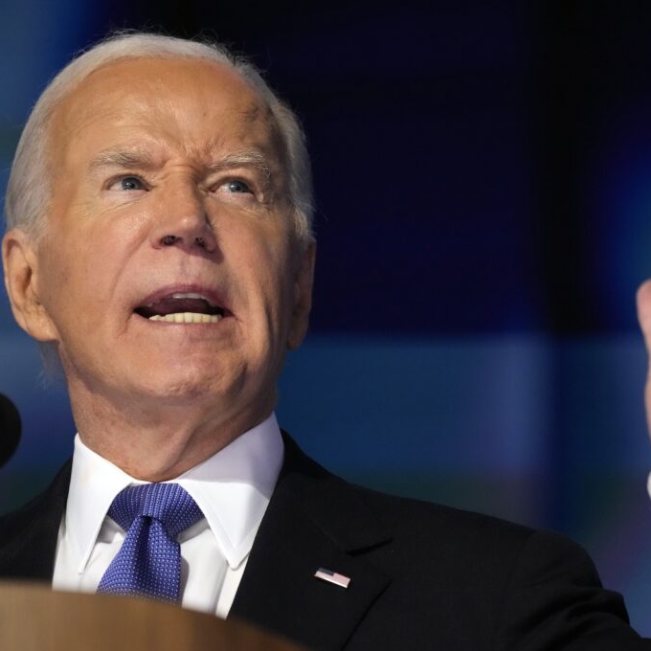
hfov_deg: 3.4
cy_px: 326
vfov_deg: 3.4
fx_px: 10894
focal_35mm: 512
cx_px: 370
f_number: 5.6
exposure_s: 1/200
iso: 5000
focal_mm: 400
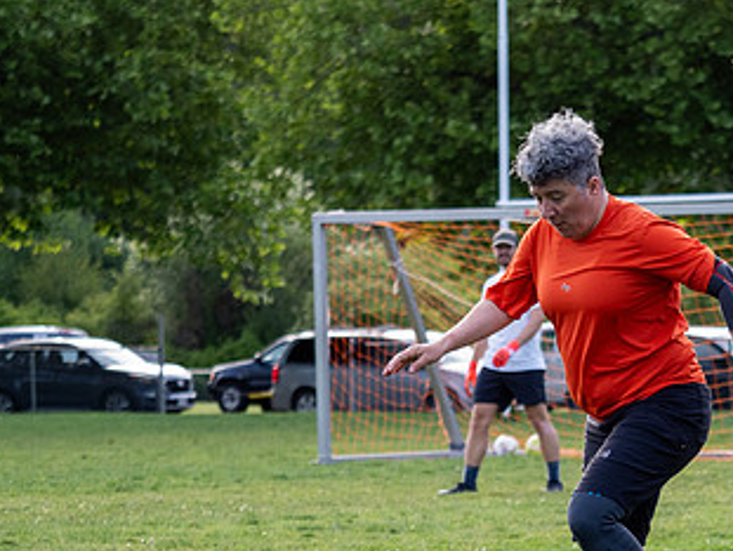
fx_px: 4897
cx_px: 634
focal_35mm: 231
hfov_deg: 8.5
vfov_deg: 6.4
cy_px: 446
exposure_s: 1/1250
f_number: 2.8
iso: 400
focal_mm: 62
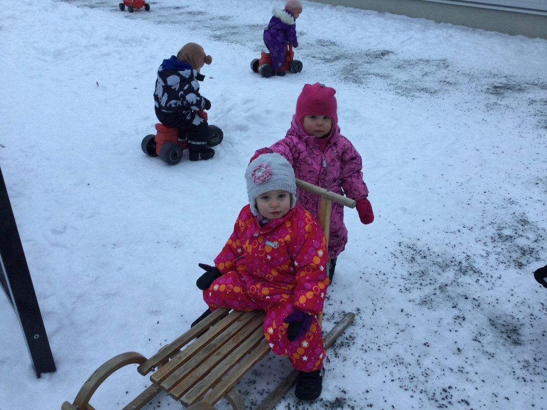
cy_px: 205
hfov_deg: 58.4
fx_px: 490
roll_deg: -1.1
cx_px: 274
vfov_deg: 45.4
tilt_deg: -30.9
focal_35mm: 31
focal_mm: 3.3
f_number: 2.4
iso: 32
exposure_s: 1/50
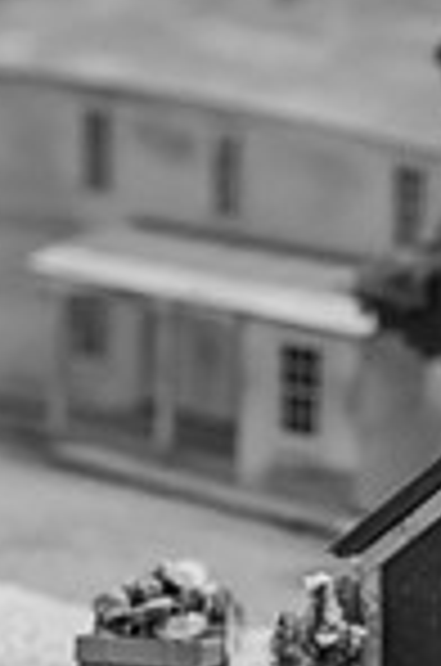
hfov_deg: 4.3
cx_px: 477
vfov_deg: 6.5
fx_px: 5852
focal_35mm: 317
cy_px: 691
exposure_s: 1/80
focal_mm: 78
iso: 3200
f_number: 7.1
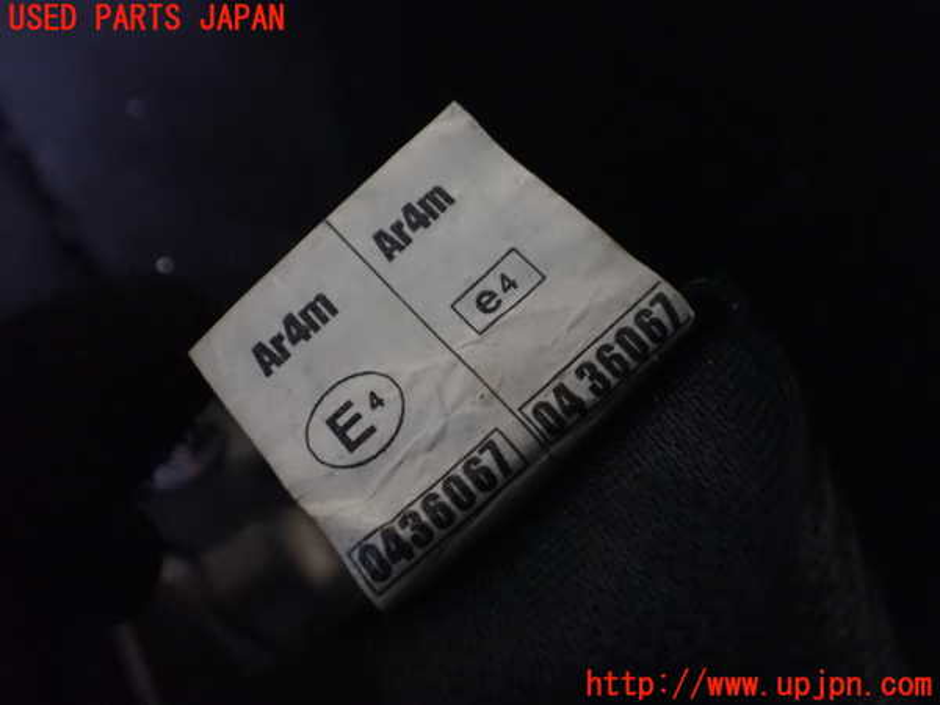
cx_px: 470
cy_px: 352
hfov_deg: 60.0
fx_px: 815
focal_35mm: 30
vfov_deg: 46.8
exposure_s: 1/20
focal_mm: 5.4
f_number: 2.3
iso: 1600
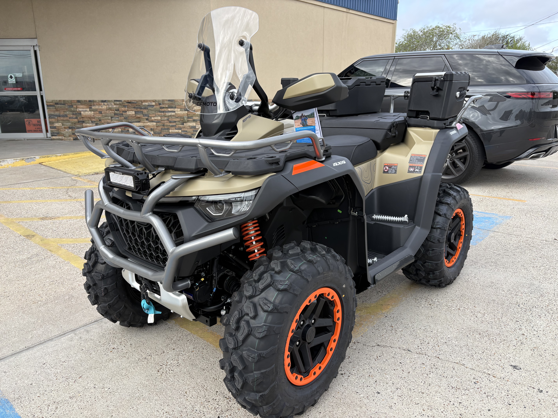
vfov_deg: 53.1
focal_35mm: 26
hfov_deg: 67.3
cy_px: 209
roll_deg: +1.0
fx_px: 419
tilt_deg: -14.9
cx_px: 279
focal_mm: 5.96
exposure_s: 1/647
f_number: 1.6
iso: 50
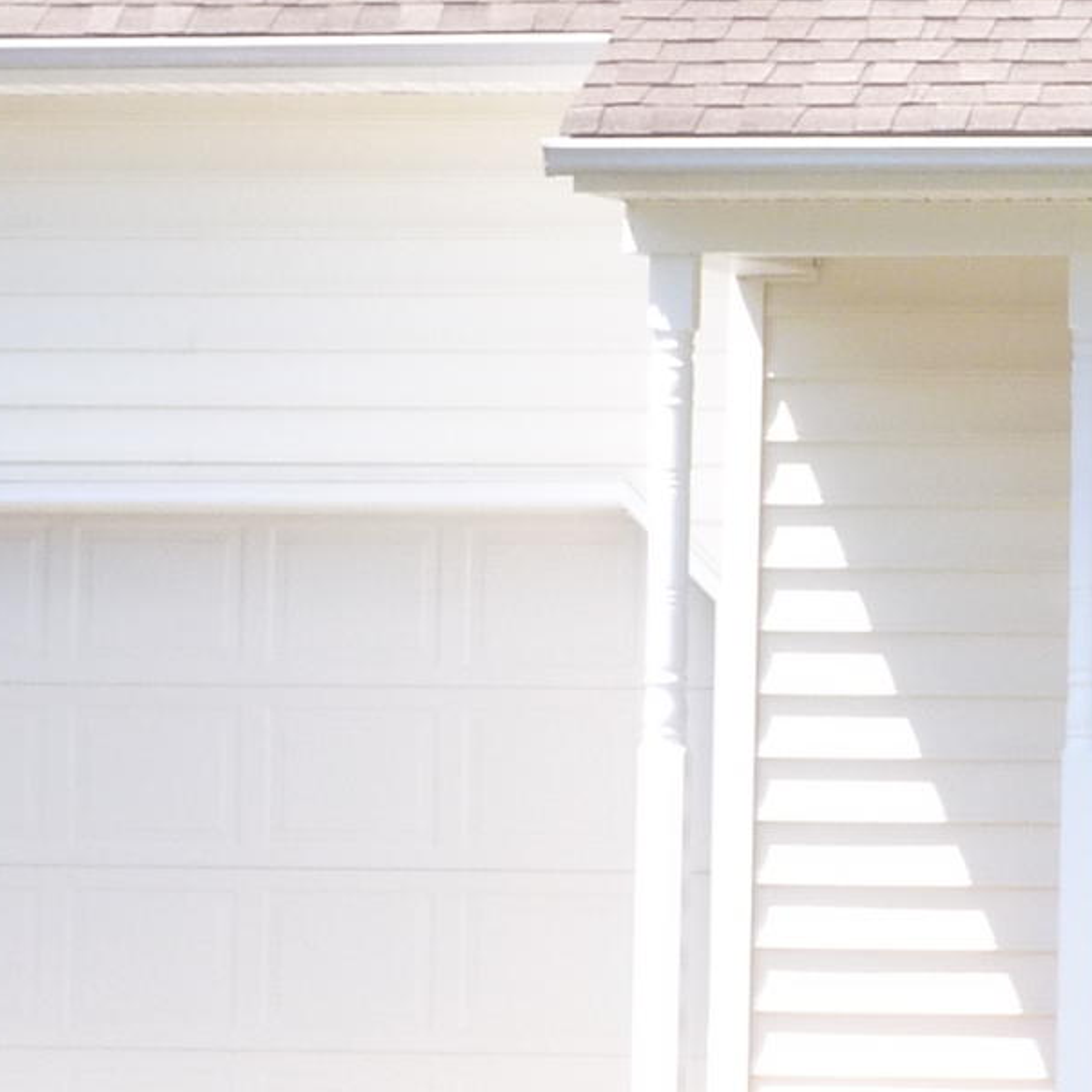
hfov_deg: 8.7
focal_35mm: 198
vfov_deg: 8.8
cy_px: 163
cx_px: 1509
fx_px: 7067
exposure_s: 1/60
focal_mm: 8
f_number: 8
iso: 100
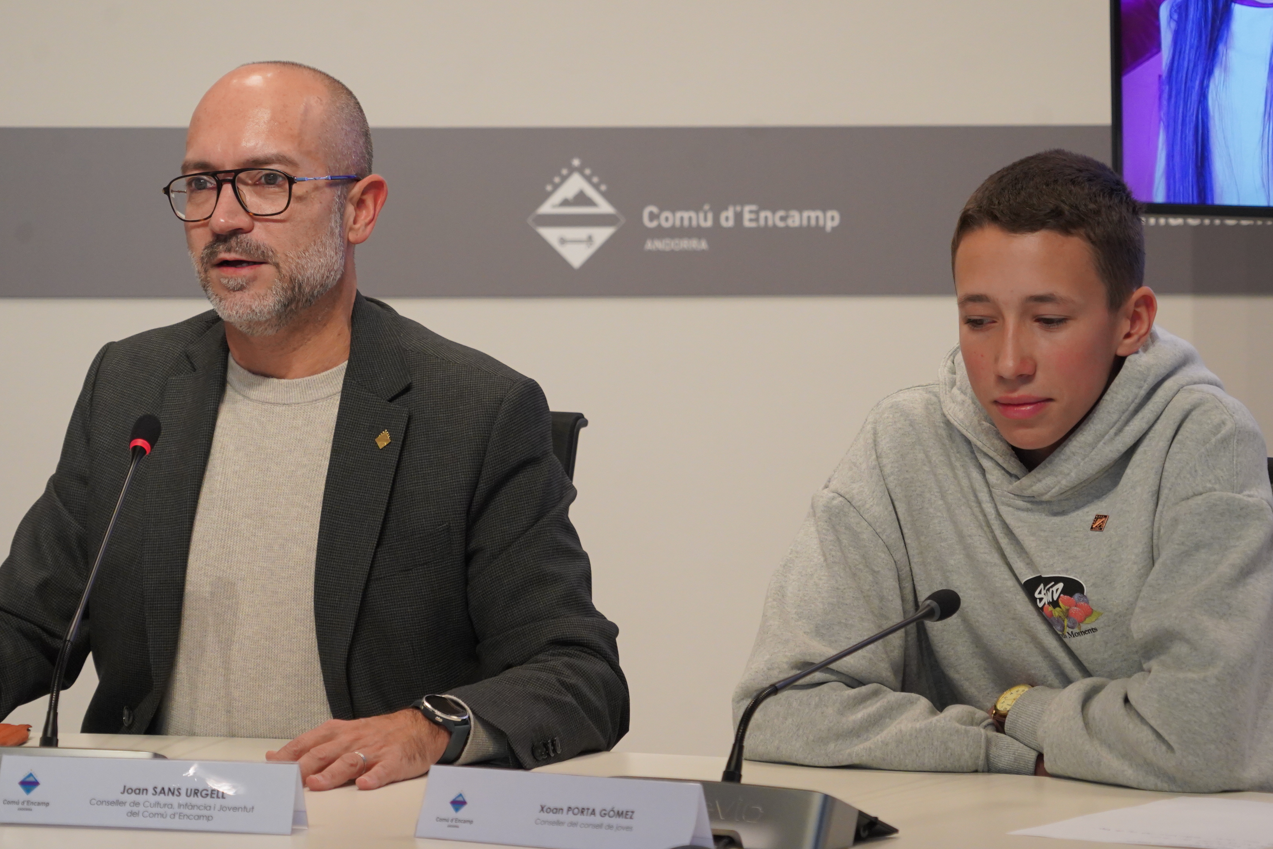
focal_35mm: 136
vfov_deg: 10.1
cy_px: 467
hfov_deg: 15.1
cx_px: 649
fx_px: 4809
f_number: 6.3
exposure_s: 1/160
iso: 3200
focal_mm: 113
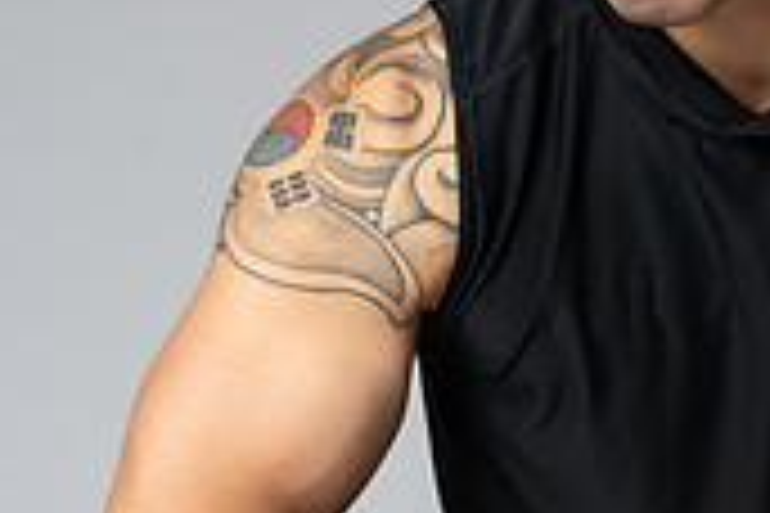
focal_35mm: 288
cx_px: 856
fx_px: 6160
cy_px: 250
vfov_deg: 4.8
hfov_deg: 7.1
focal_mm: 85
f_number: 3.2
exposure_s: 1/160
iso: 200
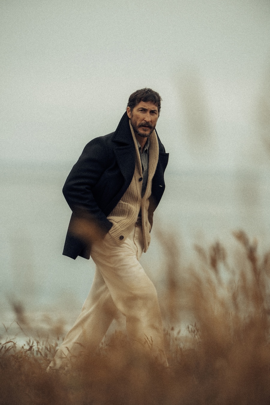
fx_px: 1462
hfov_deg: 10.5
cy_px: 202
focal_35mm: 130
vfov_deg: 15.8
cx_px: 135
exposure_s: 1/400
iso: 500
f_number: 3.2
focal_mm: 130
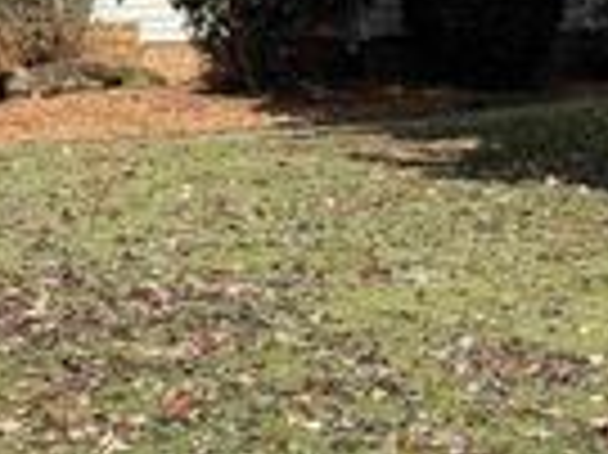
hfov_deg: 20.1
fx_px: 1562
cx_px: -198
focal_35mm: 89
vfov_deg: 14.4
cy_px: -382
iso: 80
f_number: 1.78
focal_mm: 6.76
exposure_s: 1/4167
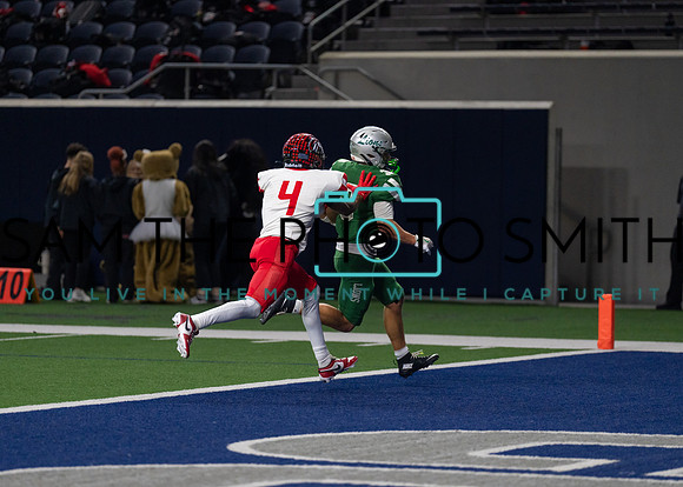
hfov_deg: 9.2
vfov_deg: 6.6
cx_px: 342
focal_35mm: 218
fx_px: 4225
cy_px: 244
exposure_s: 1/1250
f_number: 2.8
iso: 2000
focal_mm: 200
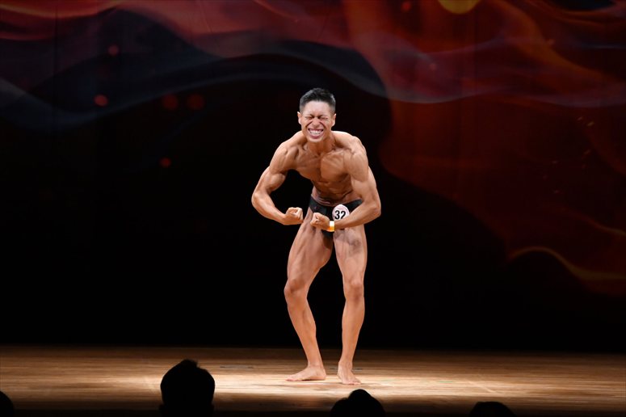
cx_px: 313
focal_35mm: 225
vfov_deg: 6.1
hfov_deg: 9.2
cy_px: 208
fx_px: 3911
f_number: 5.6
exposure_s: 1/400
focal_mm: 150
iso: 3200
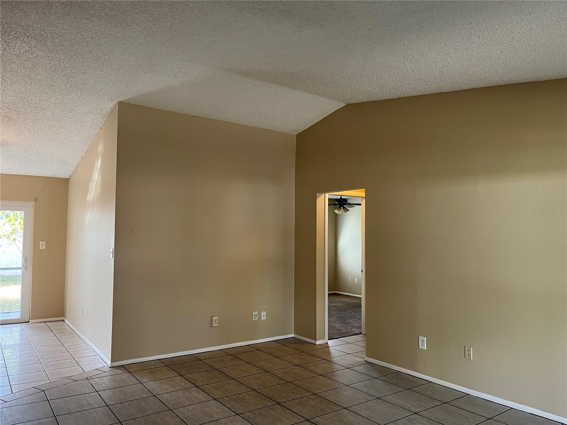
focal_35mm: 26
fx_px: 426
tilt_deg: +5.7
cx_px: 284
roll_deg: +0.1
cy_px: 212
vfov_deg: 53.1
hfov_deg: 67.3
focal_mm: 5.1
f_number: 1.6
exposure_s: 1/60
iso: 100
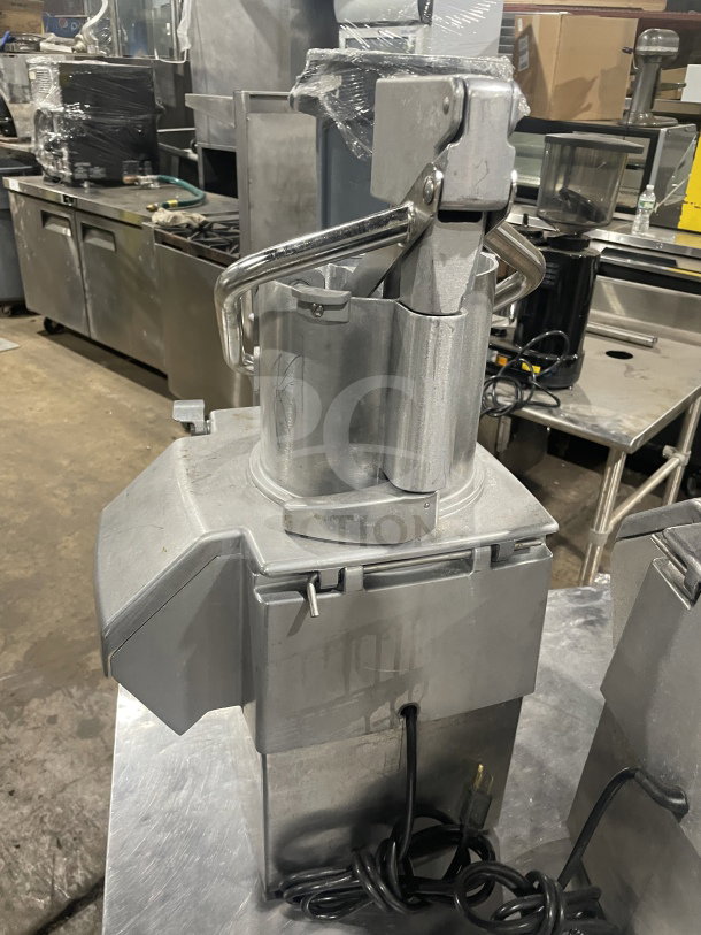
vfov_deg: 67.3
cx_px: 350
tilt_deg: -30.0
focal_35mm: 26
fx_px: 702
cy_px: 468
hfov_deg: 53.1
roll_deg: -0.1
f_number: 1.6
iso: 200
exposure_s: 1/60
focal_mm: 4.2
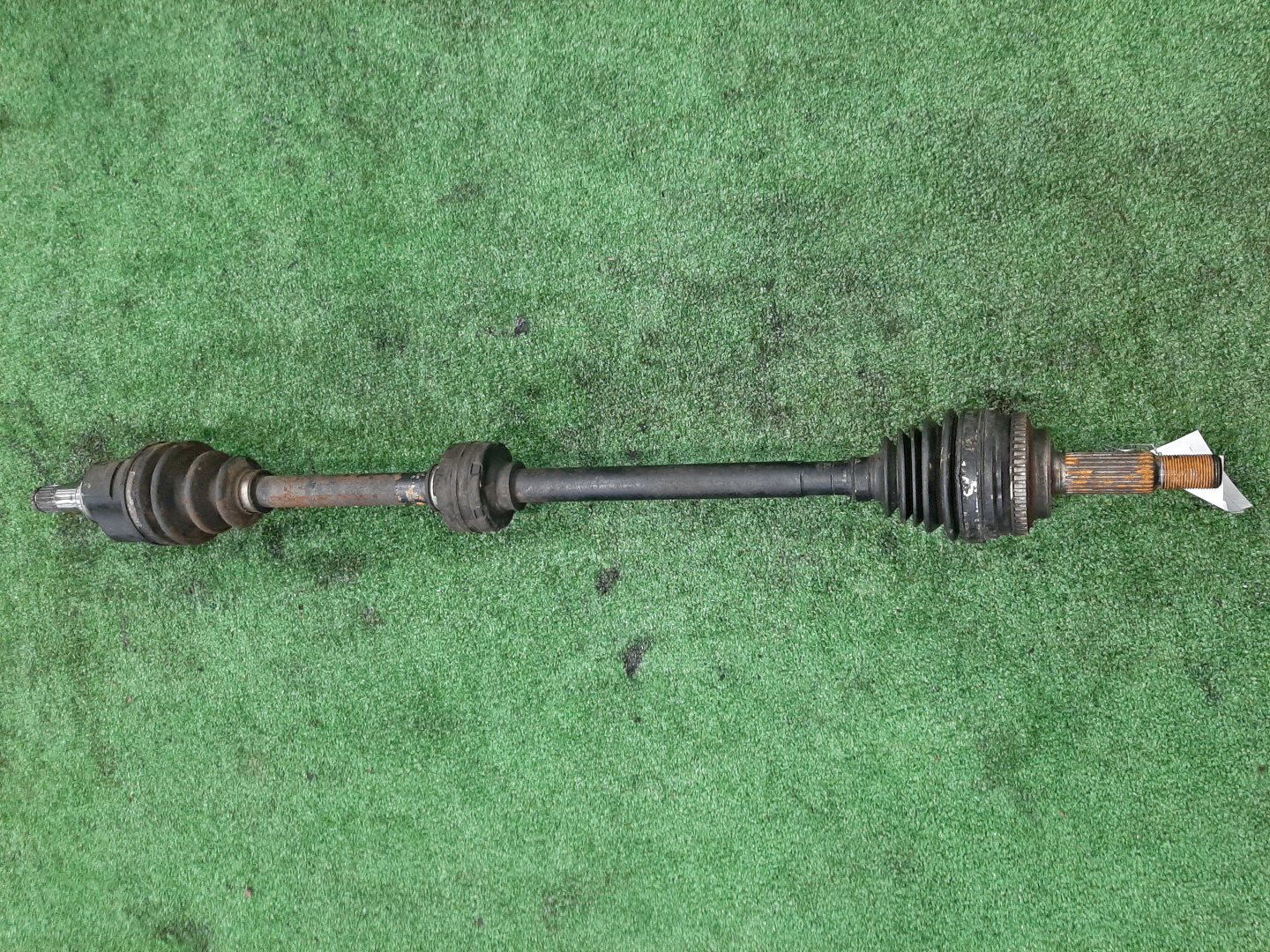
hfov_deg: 67.3
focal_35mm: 26
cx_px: 635
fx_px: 954
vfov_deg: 53.1
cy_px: 476
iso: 208
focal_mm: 3.93
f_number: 1.7
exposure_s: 1/33
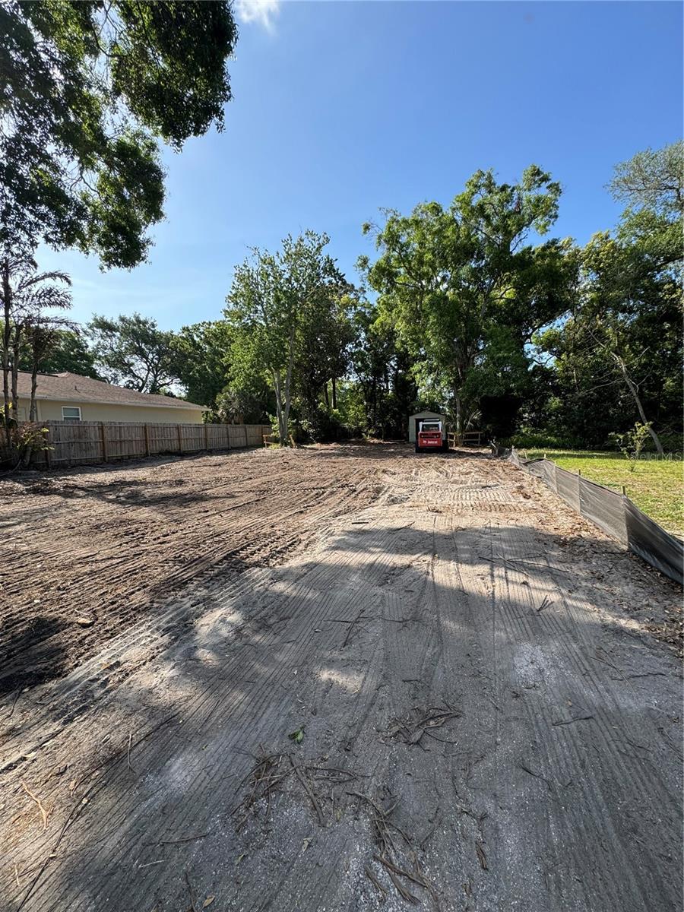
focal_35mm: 14
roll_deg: +2.1
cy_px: 456
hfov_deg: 85.7
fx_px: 369
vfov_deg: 102.1
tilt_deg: -3.6
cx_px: 342
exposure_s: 1/582
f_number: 2.2
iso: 50
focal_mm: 2.22
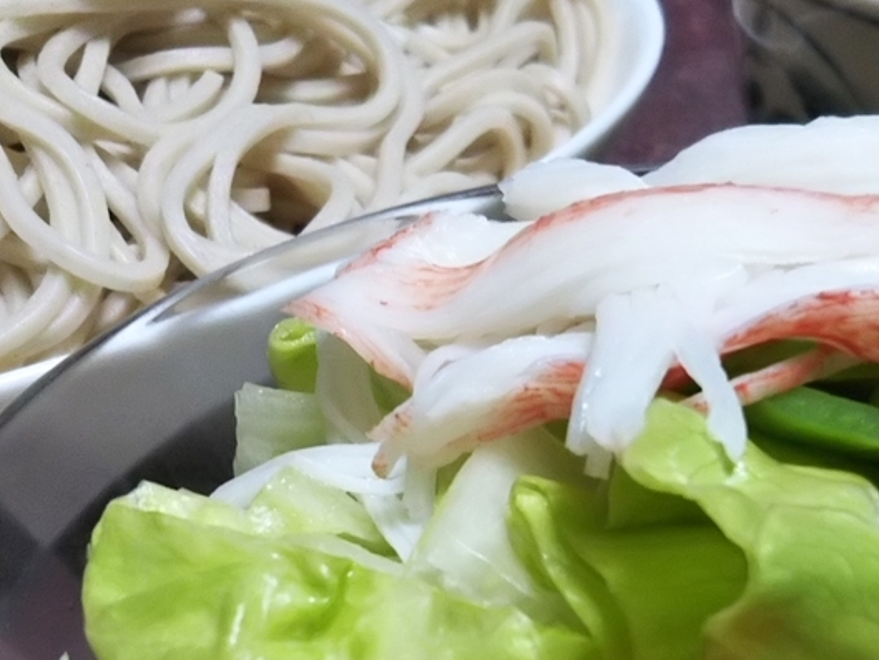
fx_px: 1727
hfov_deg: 28.5
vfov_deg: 20.9
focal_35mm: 68
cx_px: 522
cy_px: 652
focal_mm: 4
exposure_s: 1/30
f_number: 2.2
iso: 100
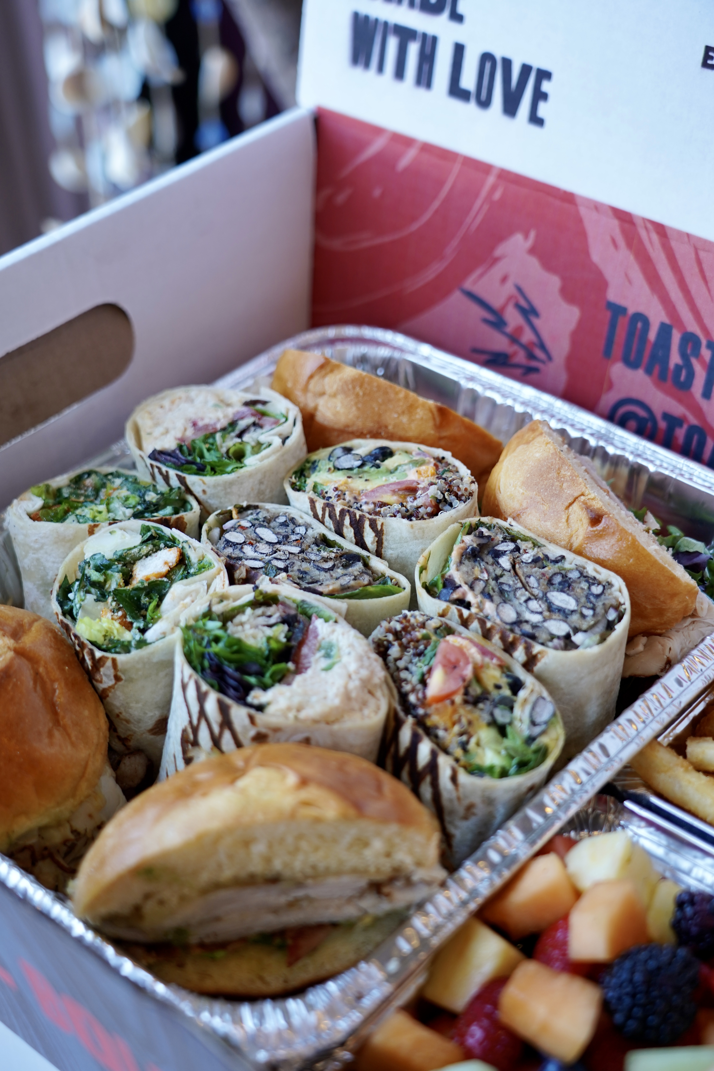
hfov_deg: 24.2
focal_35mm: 56
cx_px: 357
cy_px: 536
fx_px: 1666
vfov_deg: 35.6
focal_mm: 56
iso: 320
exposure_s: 1/60
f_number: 4
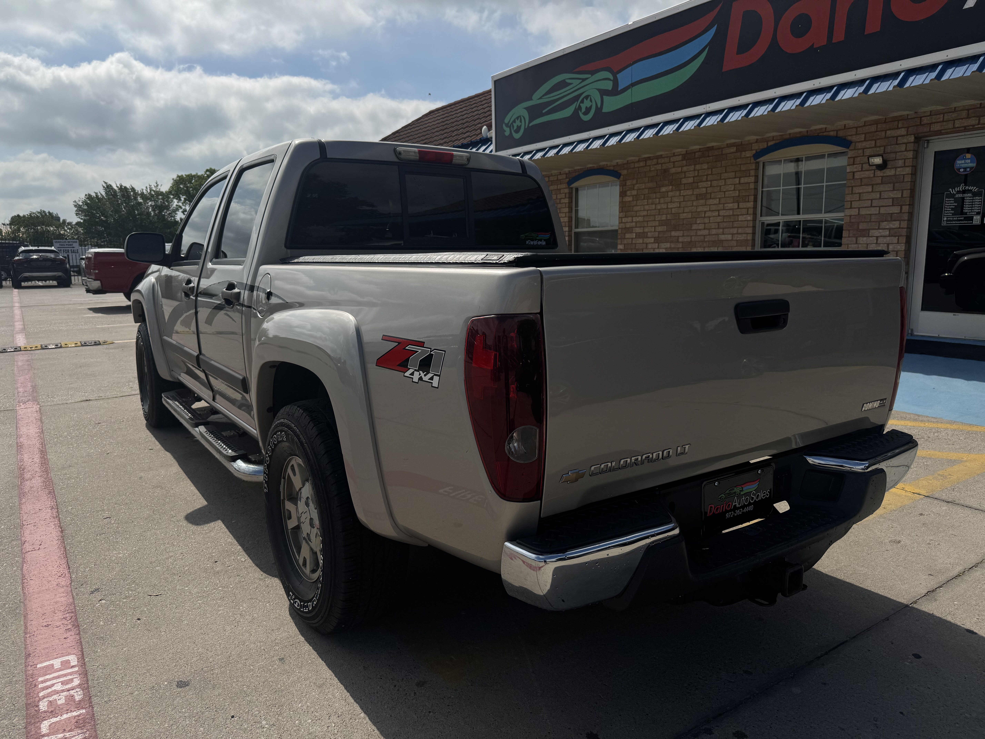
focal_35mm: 24
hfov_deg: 71.6
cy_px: 370
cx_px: 492
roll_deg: +0.8
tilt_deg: -10.2
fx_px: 683
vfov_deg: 56.8
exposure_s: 1/12346
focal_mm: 6.76
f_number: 1.78
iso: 64
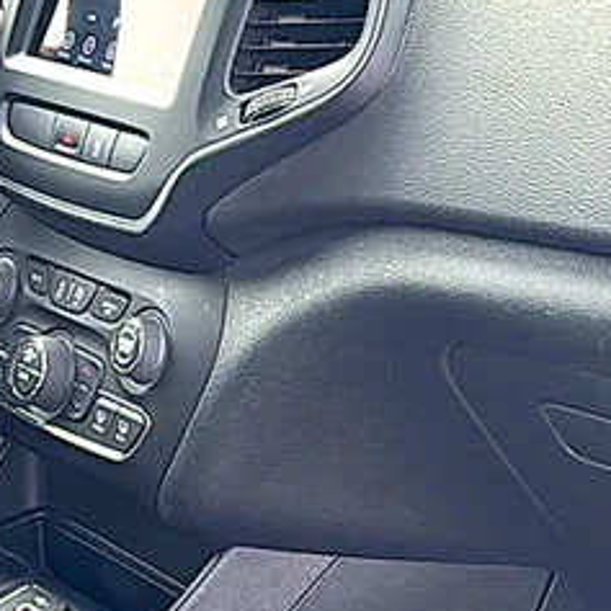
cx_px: 296
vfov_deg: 18.5
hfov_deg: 18.5
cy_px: 316
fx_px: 1877
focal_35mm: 94
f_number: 1.78
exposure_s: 1/383
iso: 80
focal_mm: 6.86
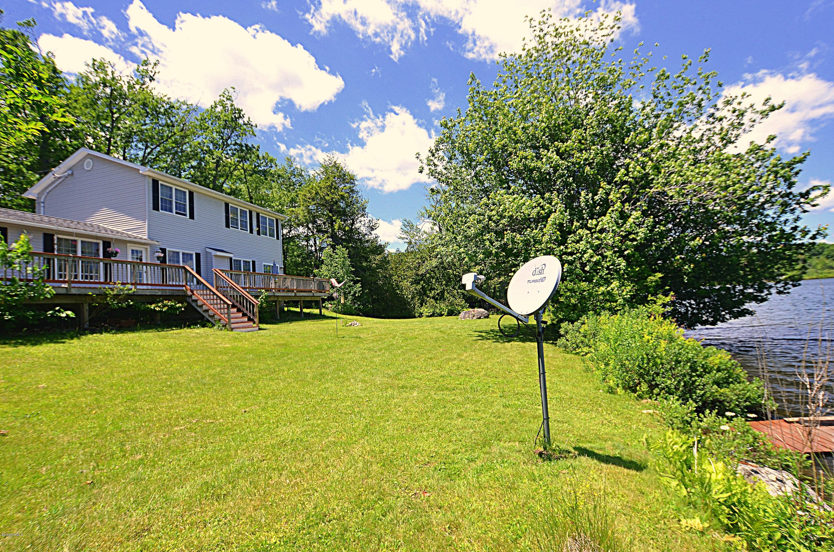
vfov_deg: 77.1
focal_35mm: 15
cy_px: 276
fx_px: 347
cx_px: 417
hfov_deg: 100.5
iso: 250
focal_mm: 10
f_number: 5
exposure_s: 1/250
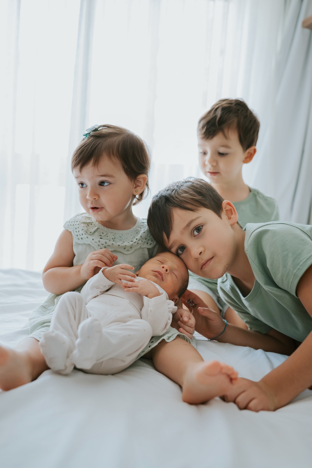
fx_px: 455
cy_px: 234
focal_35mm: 35
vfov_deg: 54.4
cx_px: 156
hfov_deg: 37.9
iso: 1600
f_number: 2.8
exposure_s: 1/250
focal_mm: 35
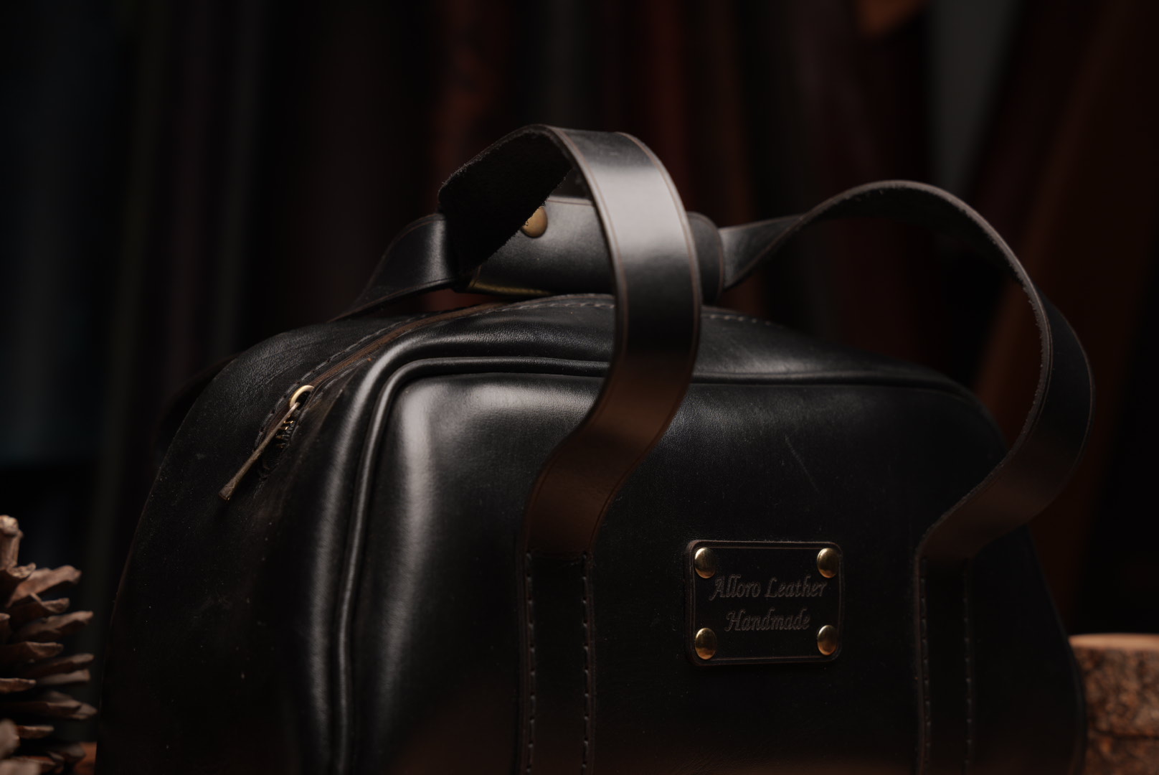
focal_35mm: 70
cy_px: 388
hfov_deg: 28.8
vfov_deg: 19.5
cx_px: 580
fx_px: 2255
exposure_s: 1/50
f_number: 6.3
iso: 100
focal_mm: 70
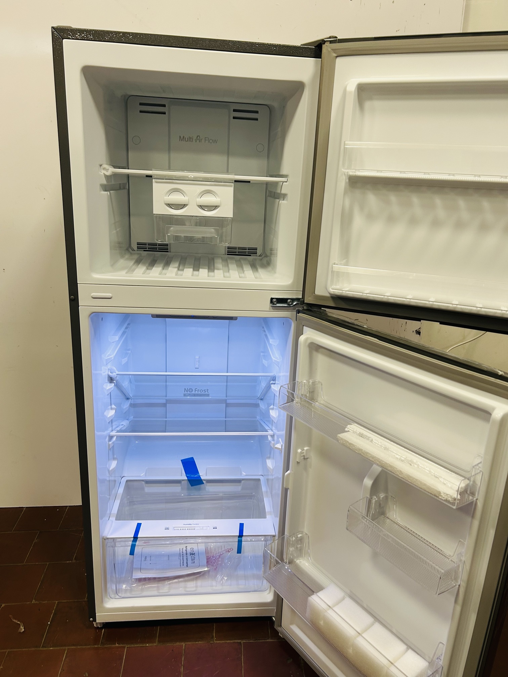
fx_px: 509
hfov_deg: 53.1
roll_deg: -1.9
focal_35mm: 26
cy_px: 338
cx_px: 254
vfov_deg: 67.3
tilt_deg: -19.8
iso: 80
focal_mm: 5.7
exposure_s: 1/50
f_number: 1.5
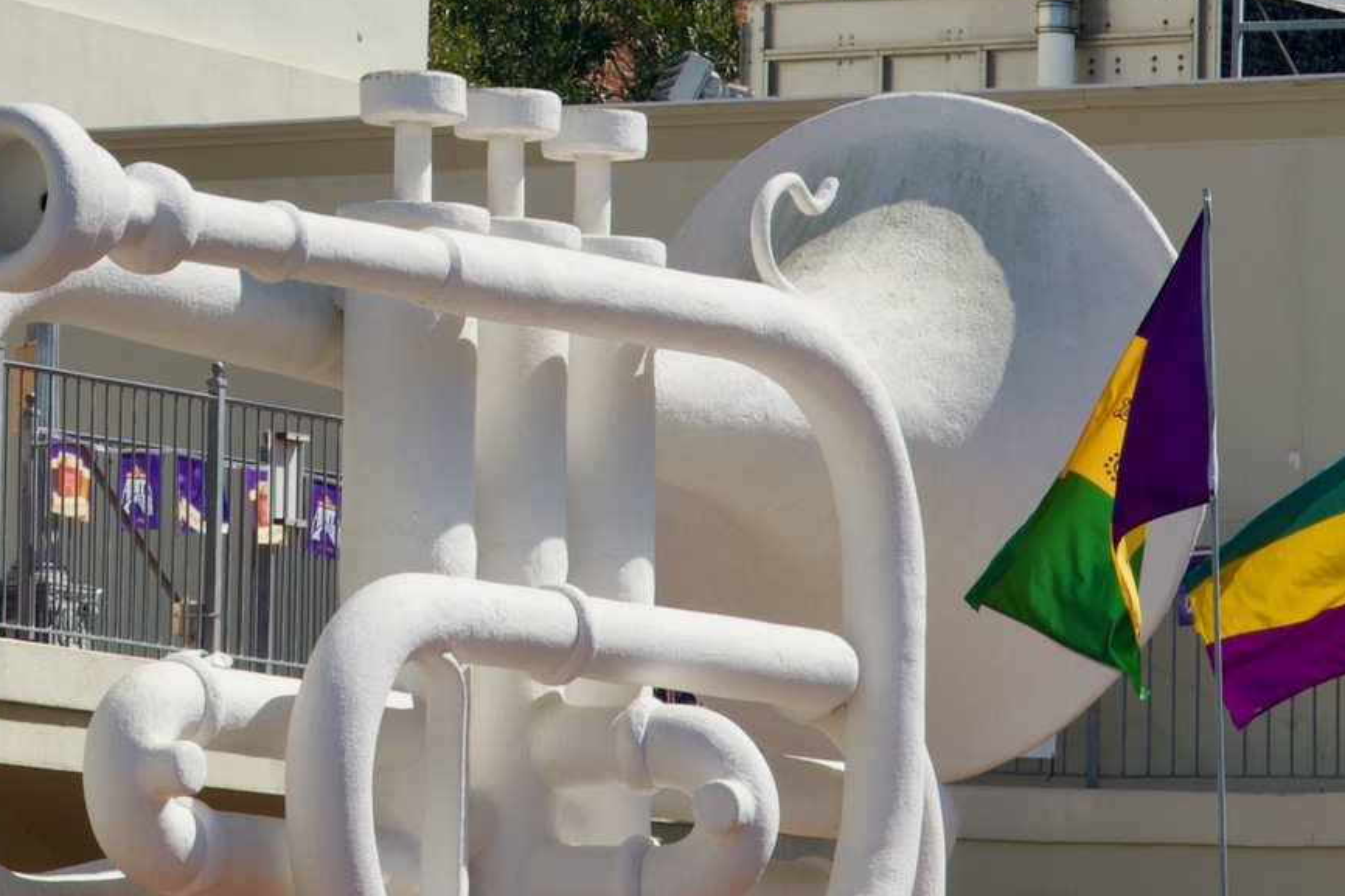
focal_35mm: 97
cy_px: 511
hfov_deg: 21.0
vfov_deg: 14.1
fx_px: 3623
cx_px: 568
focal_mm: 70
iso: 100
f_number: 10
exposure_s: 1/200
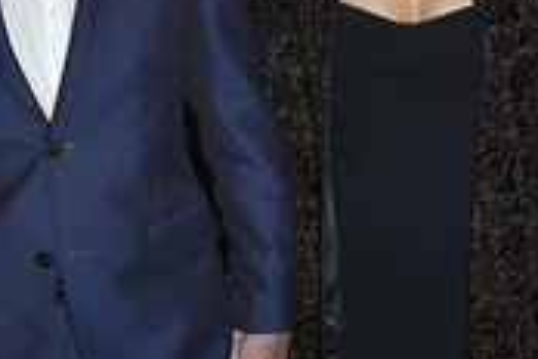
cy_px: 46
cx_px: 250
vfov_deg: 14.6
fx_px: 1390
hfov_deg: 21.9
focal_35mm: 93
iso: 250
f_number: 6.3
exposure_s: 1/250
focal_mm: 36
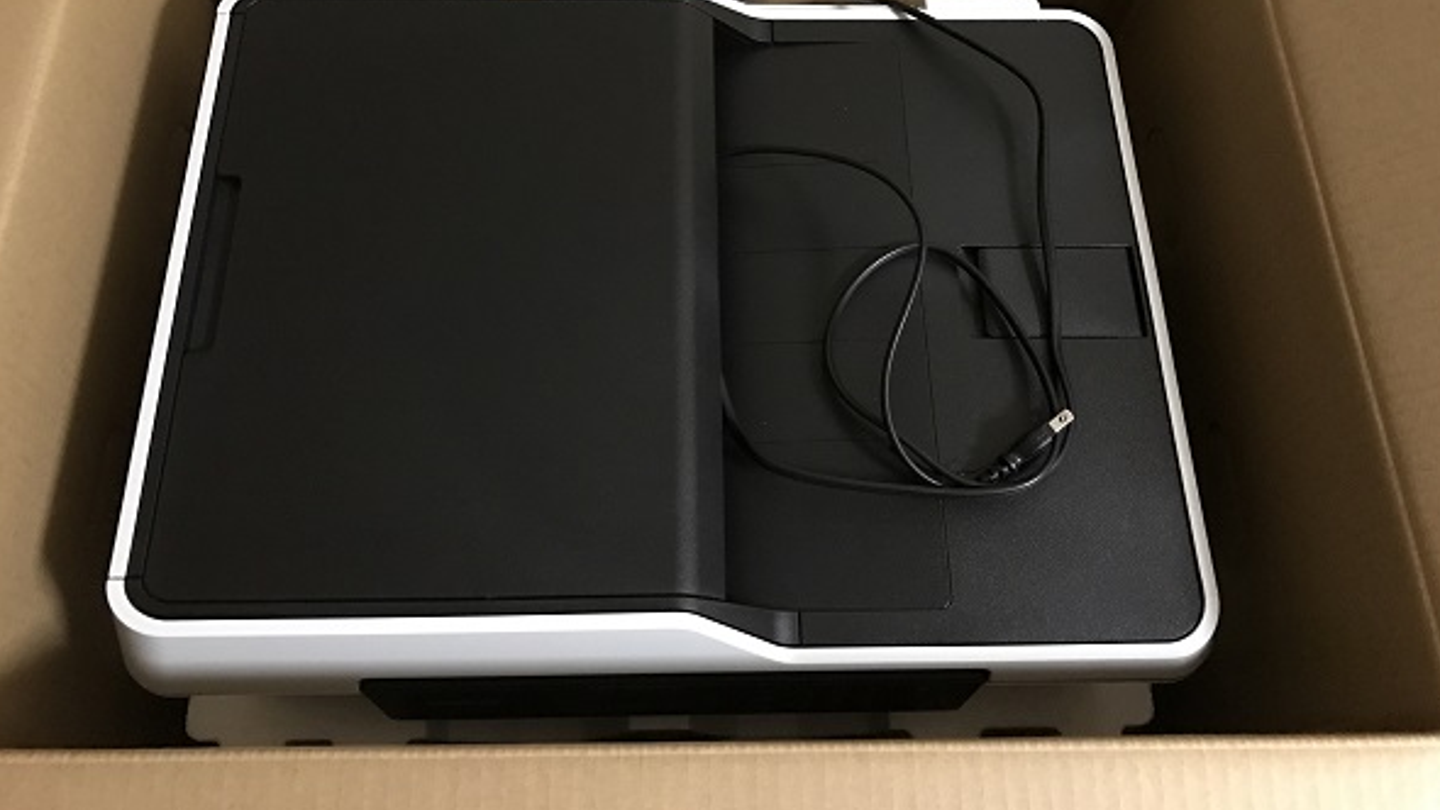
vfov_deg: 37.6
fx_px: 1184
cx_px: 725
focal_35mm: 31
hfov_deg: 62.6
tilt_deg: -65.2
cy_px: 322
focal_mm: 3.99
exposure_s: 1/4
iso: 100
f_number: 1.8
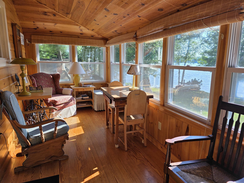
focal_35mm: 23
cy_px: 92
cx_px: 122
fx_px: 162
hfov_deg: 73.9
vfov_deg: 58.9
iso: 25
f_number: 1.7
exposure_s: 1/359
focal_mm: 6.3
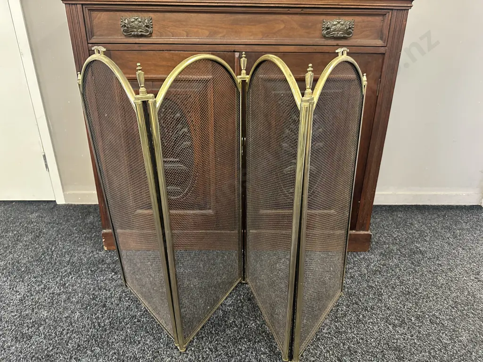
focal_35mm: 24
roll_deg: -0.6
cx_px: 242
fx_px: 335
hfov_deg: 71.6
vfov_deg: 56.8
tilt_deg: -25.0
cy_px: 181
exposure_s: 1/50
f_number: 1.78
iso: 500
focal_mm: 6.86
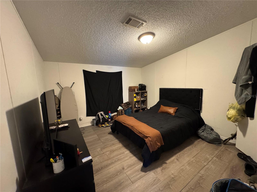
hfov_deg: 102.1
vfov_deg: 85.7
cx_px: 128
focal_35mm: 14
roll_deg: +2.3
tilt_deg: -7.6
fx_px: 104
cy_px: 96
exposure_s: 1/40
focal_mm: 2.22
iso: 1000
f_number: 2.2
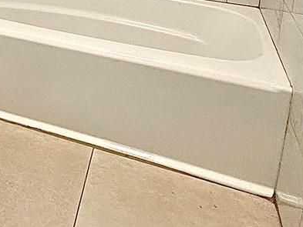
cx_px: -81
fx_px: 499
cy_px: -97
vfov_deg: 22.0
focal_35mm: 57
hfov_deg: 28.4
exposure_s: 1/120
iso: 200
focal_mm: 2.22
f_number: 2.2
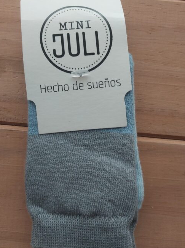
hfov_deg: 38.6
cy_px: 115
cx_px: 81
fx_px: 264
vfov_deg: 50.1
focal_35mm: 37
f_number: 1.8
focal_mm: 4.6
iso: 80
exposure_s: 1/120
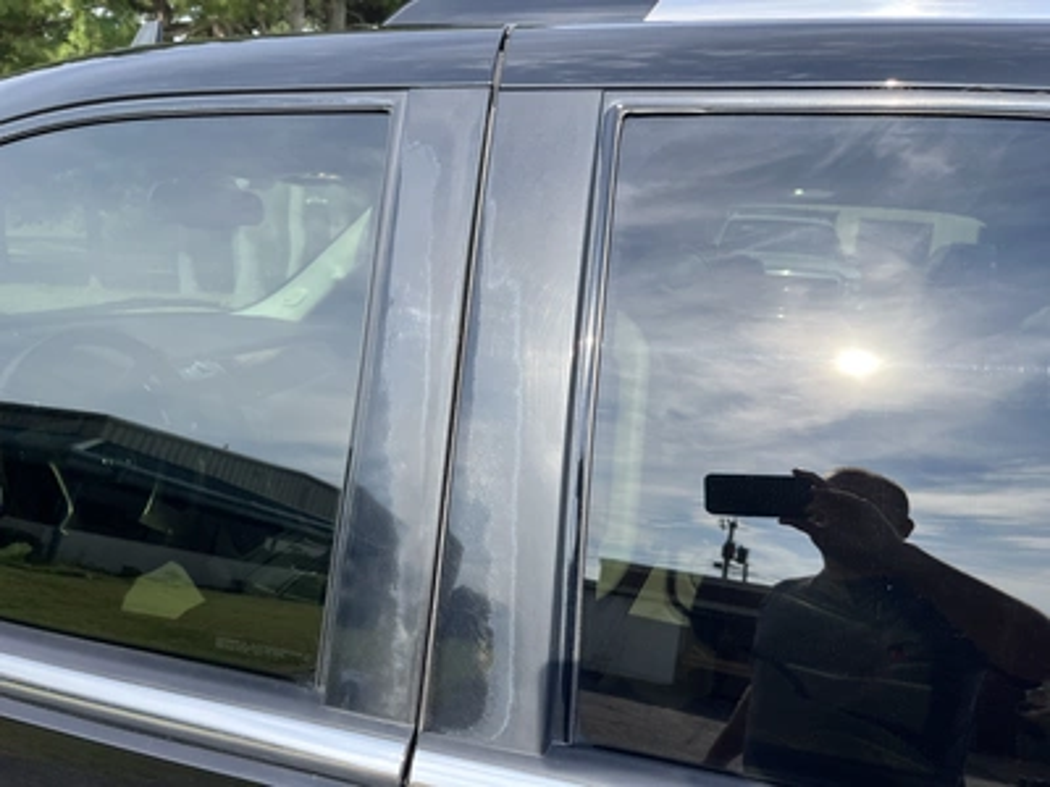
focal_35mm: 26
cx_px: 525
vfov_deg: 53.1
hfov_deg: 67.3
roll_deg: -3.9
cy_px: 394
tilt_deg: -14.3
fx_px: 789
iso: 50
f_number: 1.6
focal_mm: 5.1
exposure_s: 1/1279
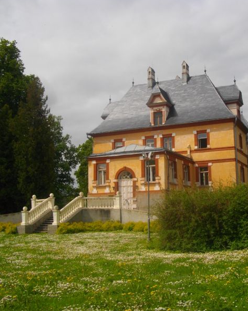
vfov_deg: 44.8
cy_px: 154
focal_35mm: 41
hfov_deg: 35.9
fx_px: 376
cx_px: 176
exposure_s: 1/400
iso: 100
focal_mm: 5.7
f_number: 8.8
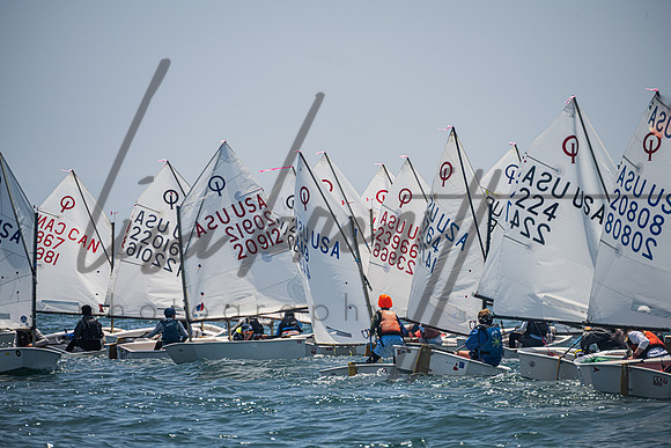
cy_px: 224
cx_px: 336
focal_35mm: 320
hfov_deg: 6.4
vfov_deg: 4.3
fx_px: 5966
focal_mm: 320
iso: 250
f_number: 8
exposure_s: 1/1250
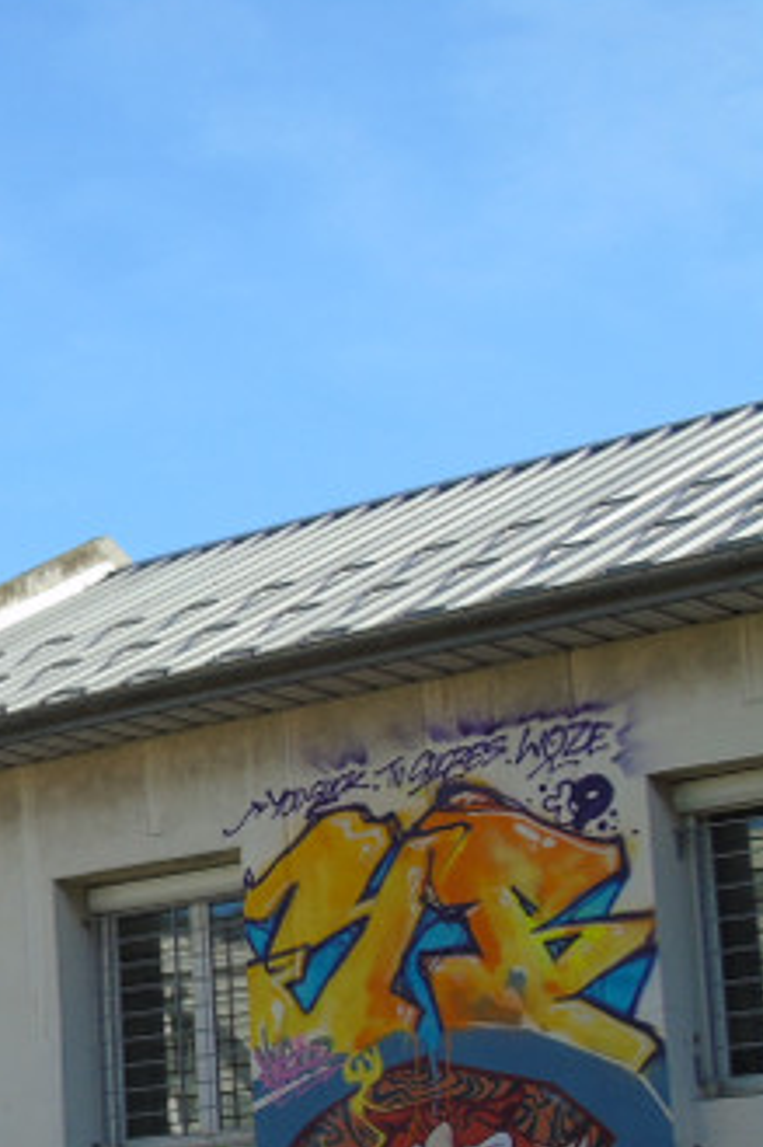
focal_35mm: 93
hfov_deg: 13.9
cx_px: -341
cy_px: 819
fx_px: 2960
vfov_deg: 21.8
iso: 80
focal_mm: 8.2
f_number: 4.1
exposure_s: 1/400
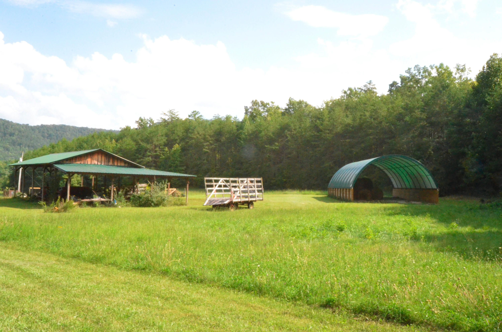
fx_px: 501
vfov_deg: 36.7
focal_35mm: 36
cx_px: 251
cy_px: 166
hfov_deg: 53.2
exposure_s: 1/250
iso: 6400
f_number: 29
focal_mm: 24
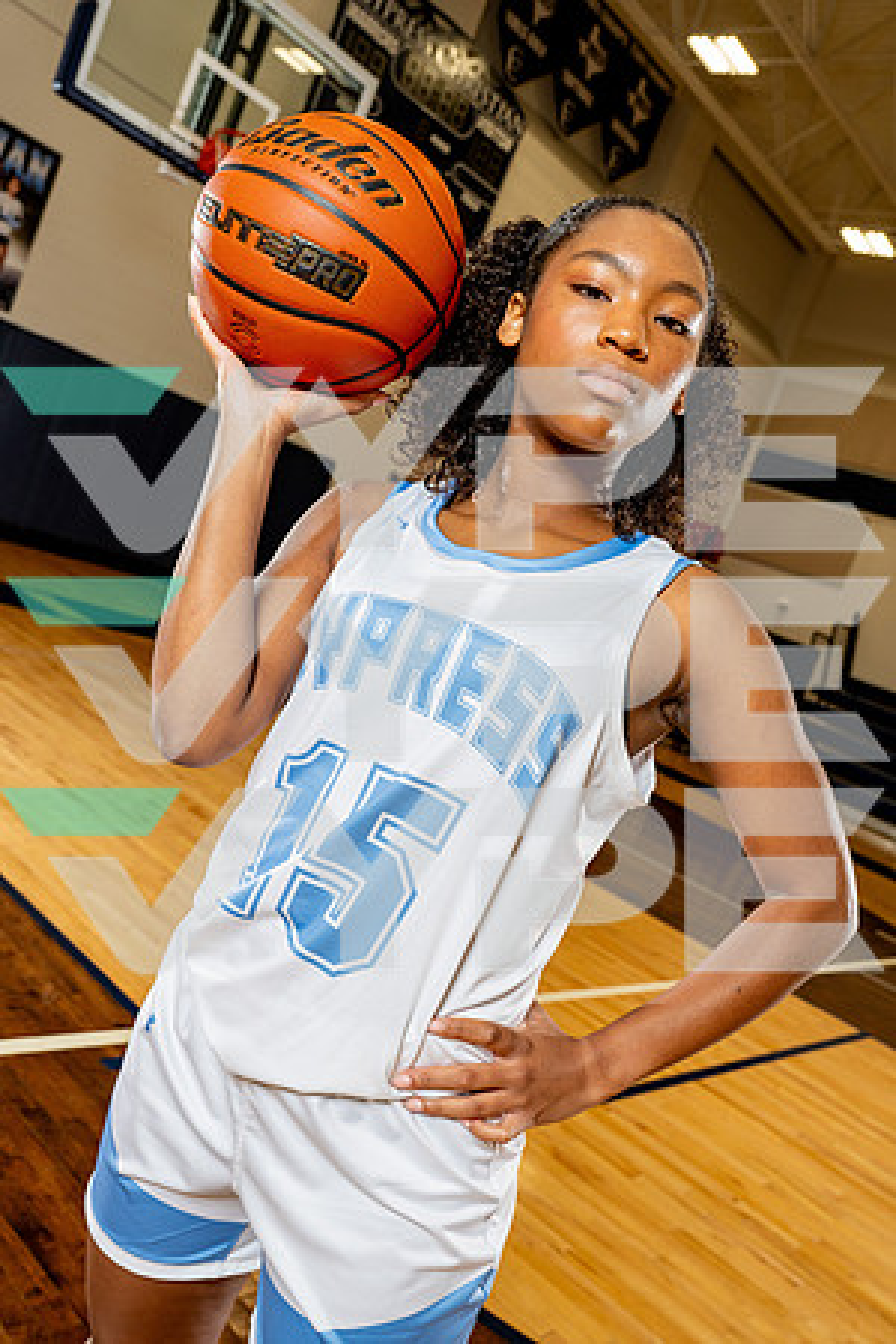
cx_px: 448
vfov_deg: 60.3
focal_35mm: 31
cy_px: 672
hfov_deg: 42.3
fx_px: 1157
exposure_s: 1/250
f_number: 5.6
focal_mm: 31
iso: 400
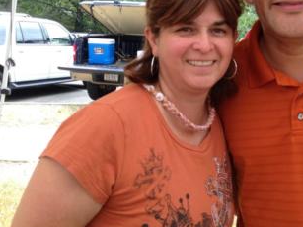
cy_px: 57
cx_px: 229
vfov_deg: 25.3
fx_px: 499
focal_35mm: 57
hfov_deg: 33.1
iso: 64
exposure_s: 1/120
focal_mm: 4.28
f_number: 2.4
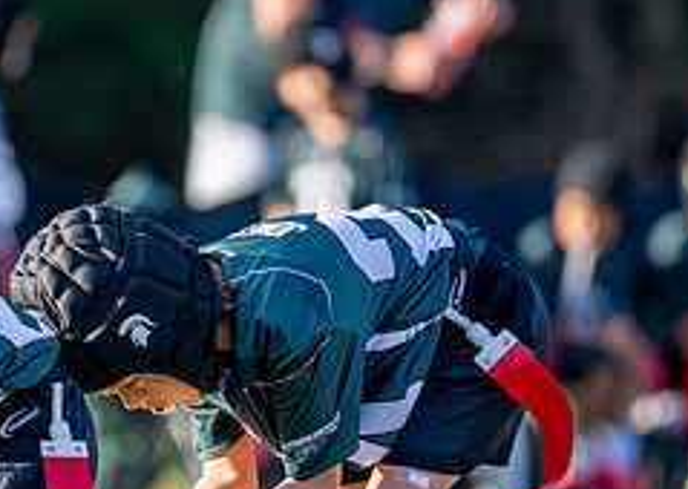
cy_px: 402
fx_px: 15707
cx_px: 151
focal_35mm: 805
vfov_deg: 1.8
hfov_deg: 2.5
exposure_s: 1/1600
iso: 200
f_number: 2.8
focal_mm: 200
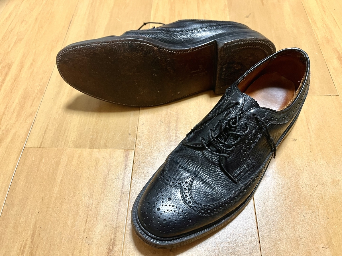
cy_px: 128
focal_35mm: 26
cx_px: 171
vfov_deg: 53.1
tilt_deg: -58.3
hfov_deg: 67.3
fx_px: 257
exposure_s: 1/60
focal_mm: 5.1
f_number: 1.6
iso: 400
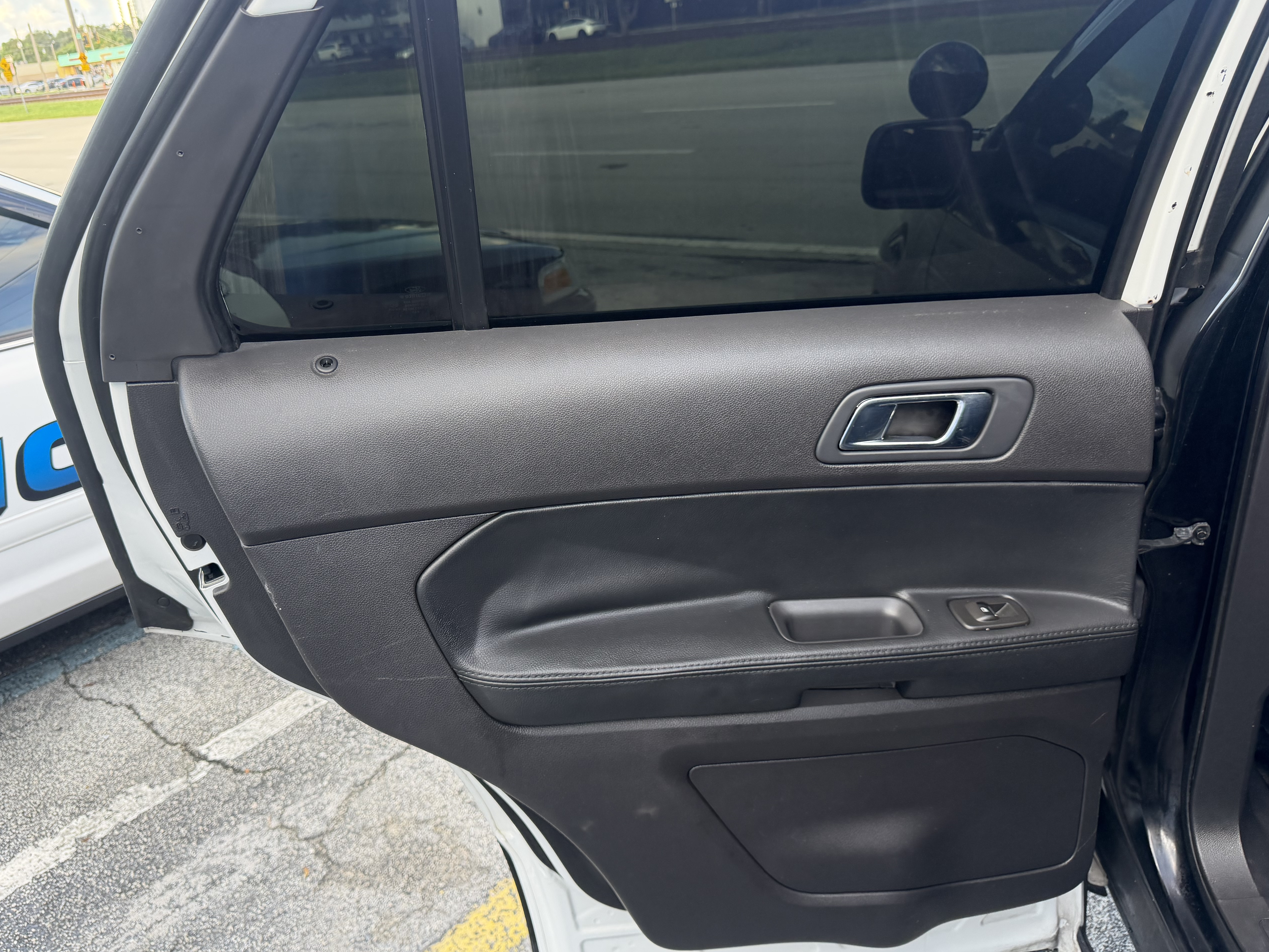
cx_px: 556
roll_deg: +7.3
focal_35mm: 27
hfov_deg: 65.1
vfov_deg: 51.3
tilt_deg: -22.6
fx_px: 990
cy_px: 456
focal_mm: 6.76
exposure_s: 1/222
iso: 160
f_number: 1.78
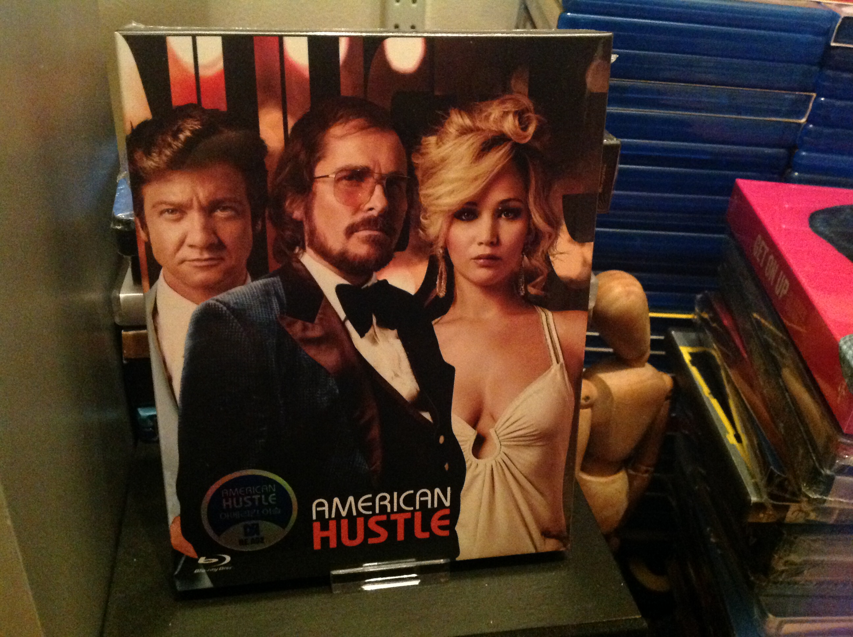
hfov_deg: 52.7
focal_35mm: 35
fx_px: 861
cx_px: 426
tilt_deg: -30.1
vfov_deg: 40.6
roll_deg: -3.9
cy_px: 318
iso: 800
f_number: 2.4
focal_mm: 4.28
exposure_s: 1/17
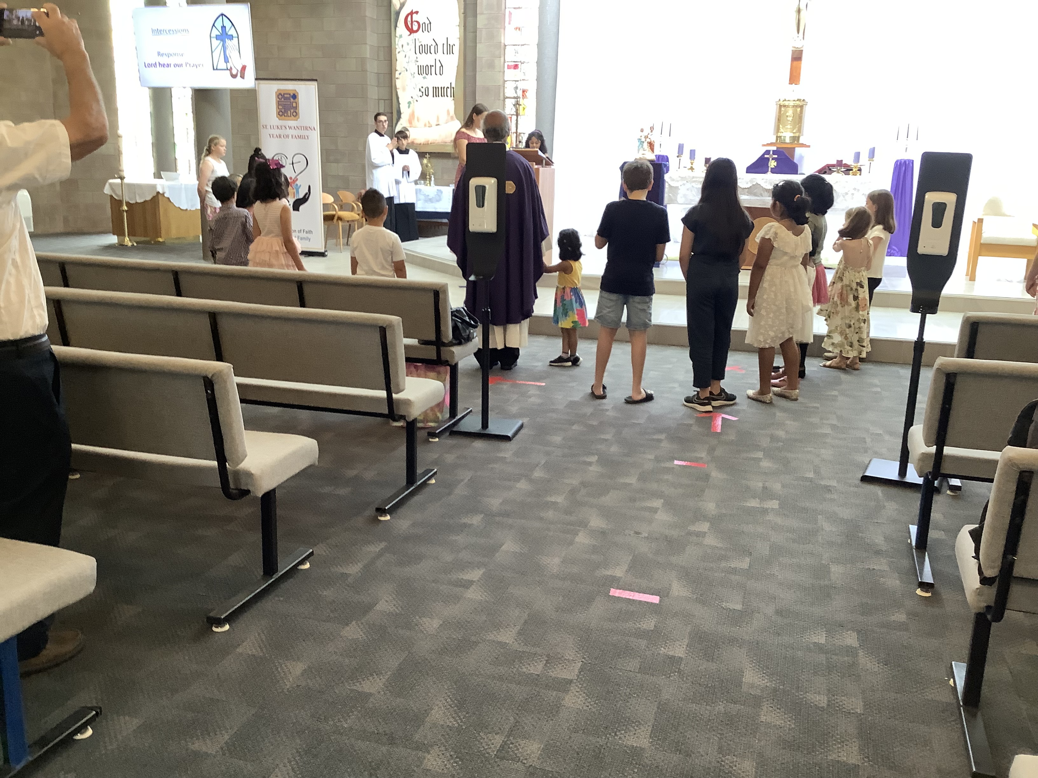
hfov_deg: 58.4
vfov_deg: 45.4
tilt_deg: -13.8
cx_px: 519
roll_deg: -0.7
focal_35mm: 31
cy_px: 389
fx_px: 930
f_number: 2.4
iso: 160
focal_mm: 3.3
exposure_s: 1/50
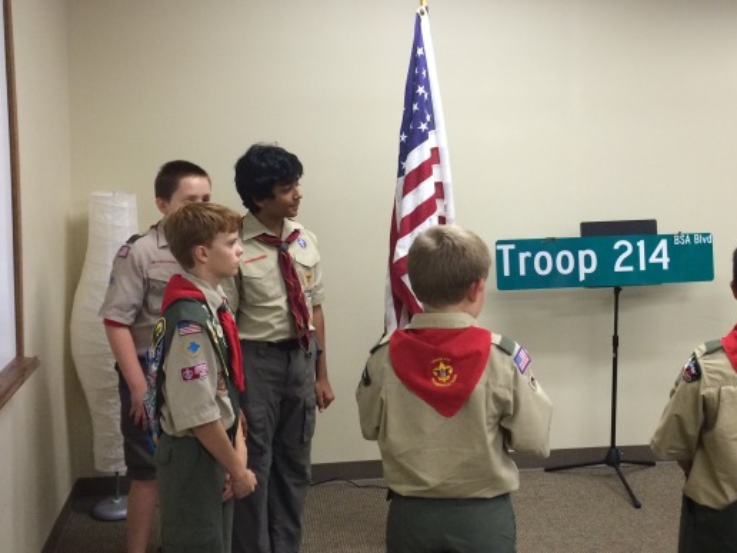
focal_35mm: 45
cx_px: 466
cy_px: 220
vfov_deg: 32.1
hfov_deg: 41.7
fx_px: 958
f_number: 2.2
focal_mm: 4.15
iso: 125
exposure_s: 1/30
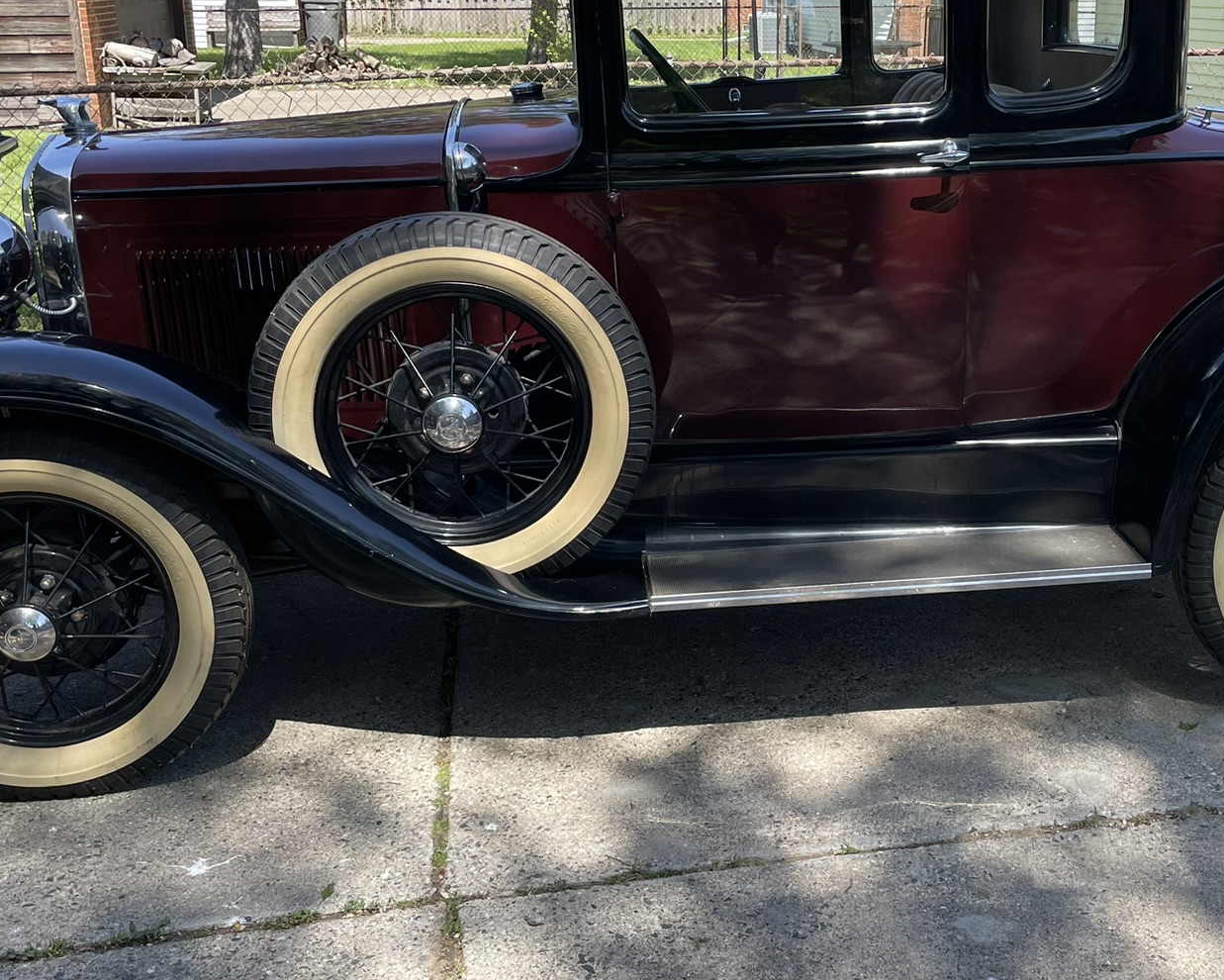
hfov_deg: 43.4
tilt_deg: -15.6
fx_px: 1522
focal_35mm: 42
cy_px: 418
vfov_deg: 35.6
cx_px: 784
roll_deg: -0.2
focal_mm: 4.2
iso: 32
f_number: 1.6
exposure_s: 1/779
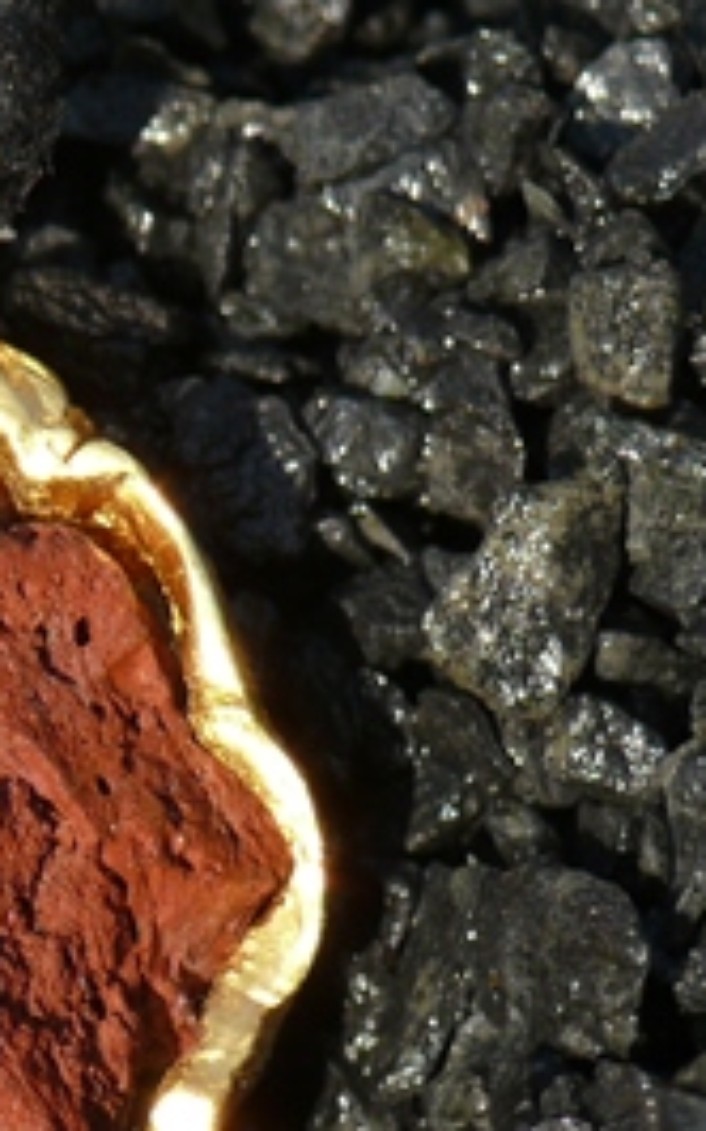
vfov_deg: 2.7
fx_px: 24193
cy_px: 638
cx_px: -191
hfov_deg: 1.7
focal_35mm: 785
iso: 100
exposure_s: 1/250
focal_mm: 52
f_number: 5
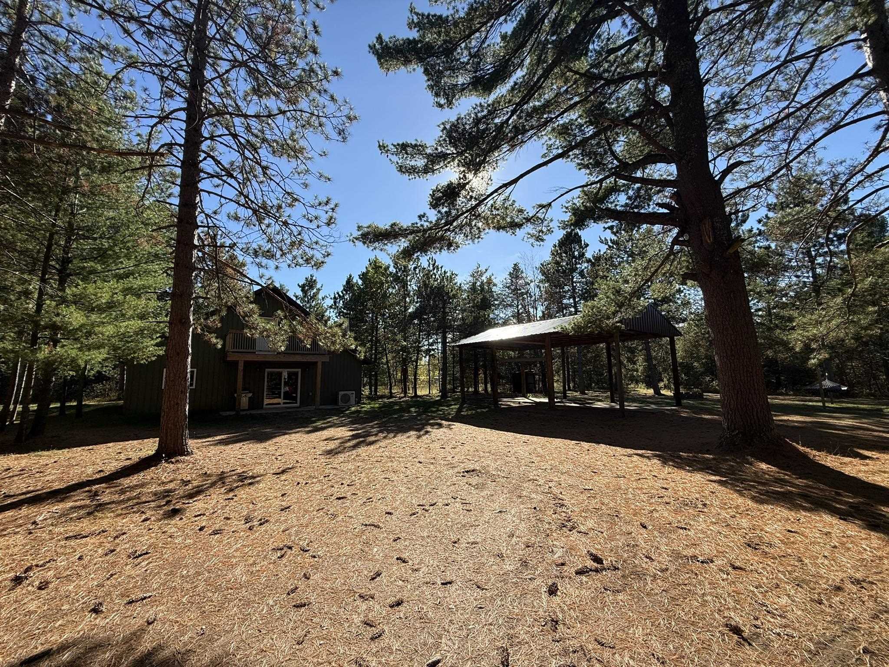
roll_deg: +1.0
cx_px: 444
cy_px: 334
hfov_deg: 102.1
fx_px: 360
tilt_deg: +7.7
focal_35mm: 14
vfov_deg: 85.7
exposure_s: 1/1145
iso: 50
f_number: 2.2
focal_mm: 2.22
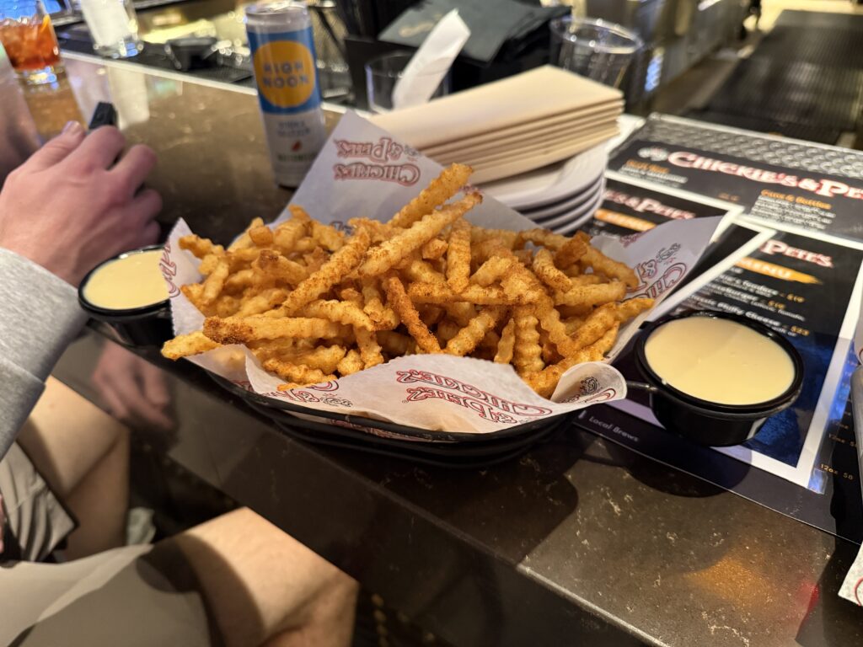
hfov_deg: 71.6
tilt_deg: -36.4
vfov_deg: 56.8
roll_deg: +2.3
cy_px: 324
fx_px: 598
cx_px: 432
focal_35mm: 24
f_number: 1.78
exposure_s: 1/40
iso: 800
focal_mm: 6.76
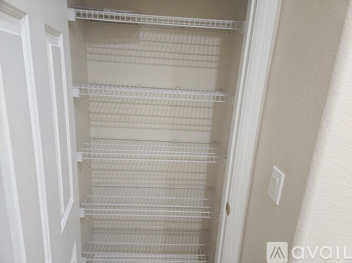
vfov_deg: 58.9
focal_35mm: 23
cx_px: 176
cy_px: 132
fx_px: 234
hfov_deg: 73.9
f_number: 1.8
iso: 640
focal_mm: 5.4
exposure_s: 1/120
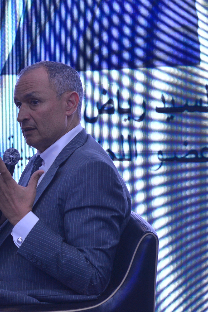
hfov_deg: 9.4
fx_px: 1239
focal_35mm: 143
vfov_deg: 14.3
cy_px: 162
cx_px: -74
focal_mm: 70
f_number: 7.1
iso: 500
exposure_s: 1/200
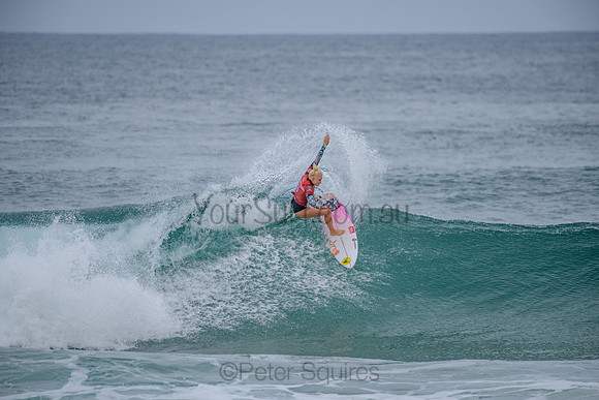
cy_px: 200
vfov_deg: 2.8
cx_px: 300
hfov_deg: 4.1
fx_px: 8321
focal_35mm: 500
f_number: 5.6
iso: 280
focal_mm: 500
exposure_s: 1/2000
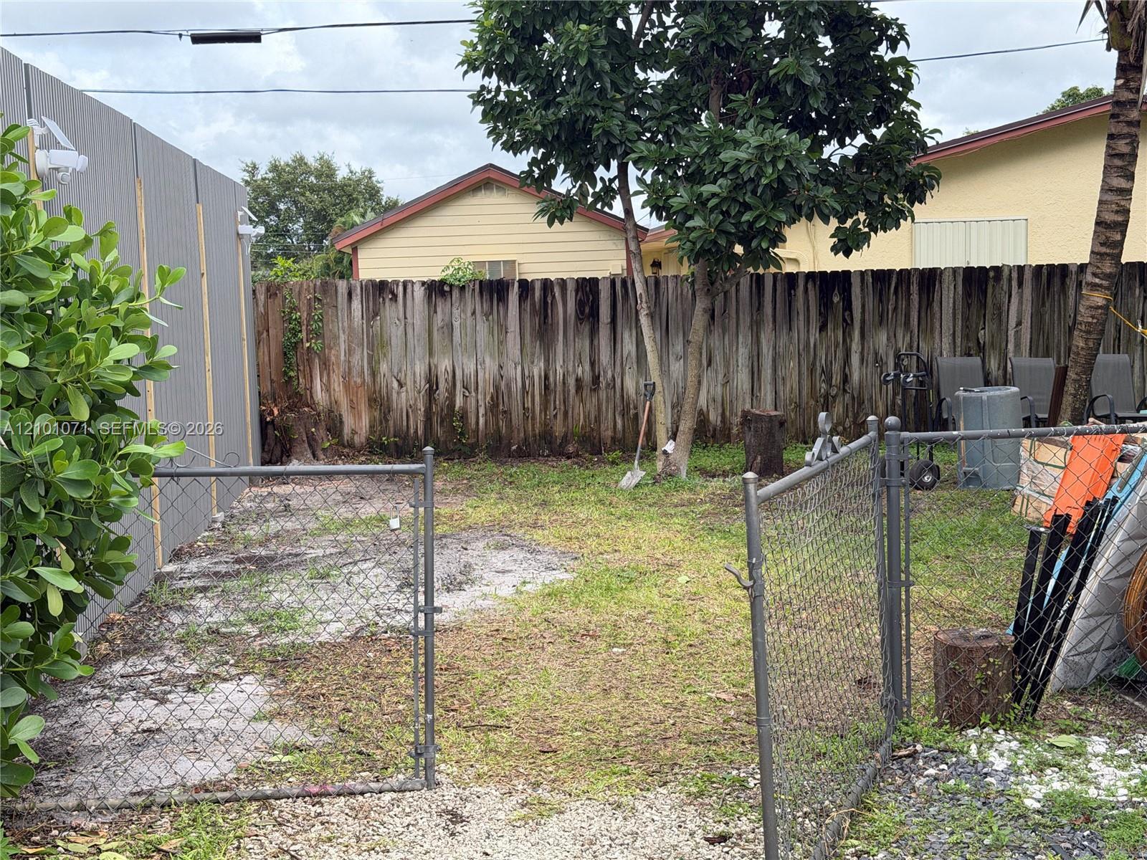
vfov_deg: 30.3
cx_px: 574
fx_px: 1590
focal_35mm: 48
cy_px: 430
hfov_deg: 39.7
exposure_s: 1/2273
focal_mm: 6.76
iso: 100
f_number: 1.78
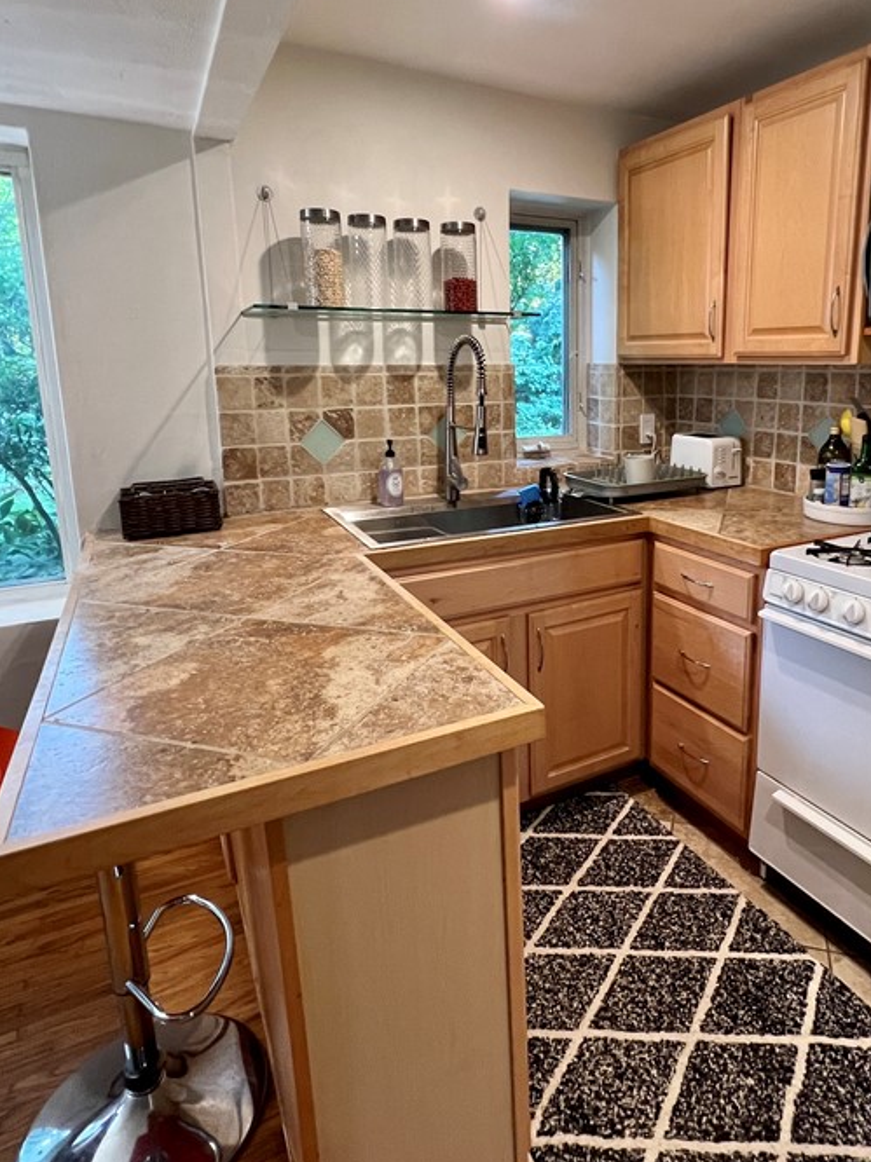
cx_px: 545
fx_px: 671
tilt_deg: -11.2
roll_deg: +1.0
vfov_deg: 81.3
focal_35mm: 20
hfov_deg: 65.0
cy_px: 502
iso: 250
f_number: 1.8
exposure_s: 1/60
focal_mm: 1.57
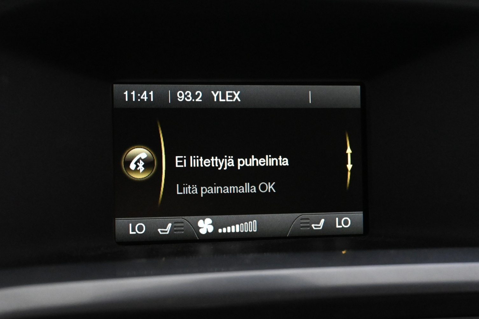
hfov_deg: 29.0
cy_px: 154
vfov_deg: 19.6
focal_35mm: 70
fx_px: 925
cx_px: 232
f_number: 6
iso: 6400
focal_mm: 43
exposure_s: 1/60
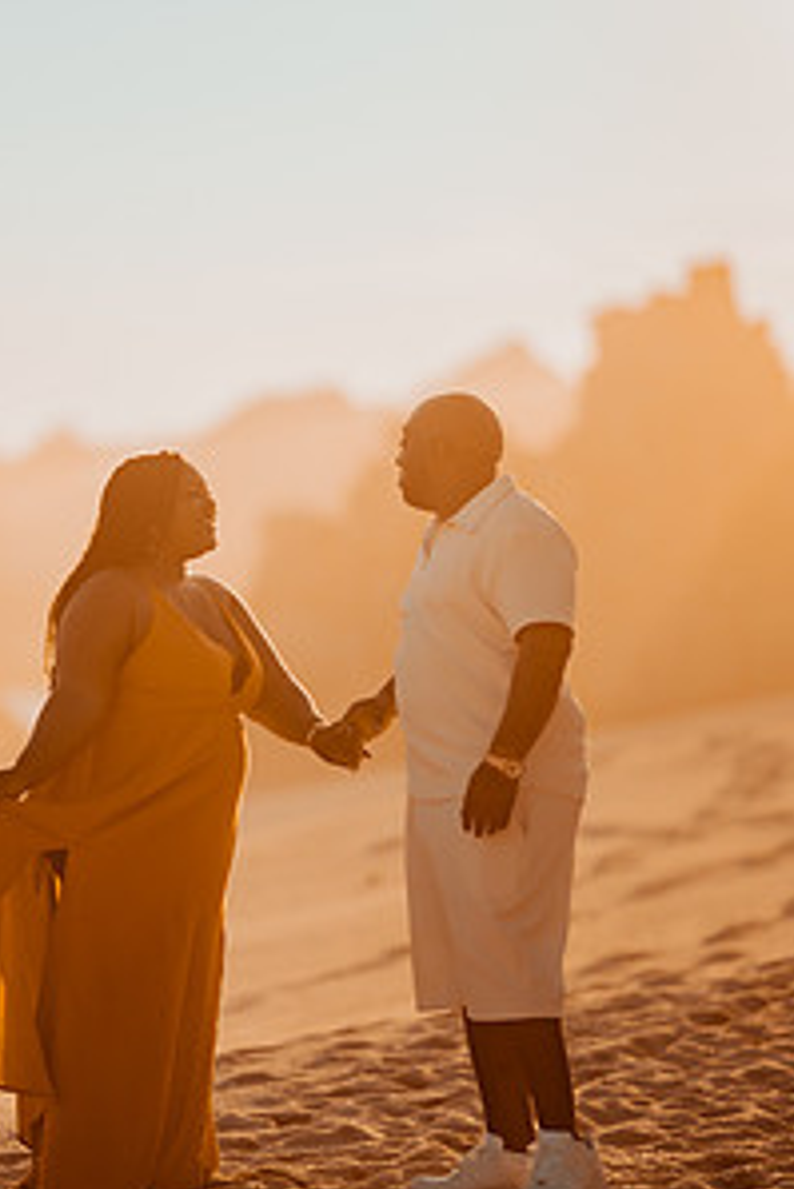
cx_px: 243
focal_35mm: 204
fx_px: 6741
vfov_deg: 10.1
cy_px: 479
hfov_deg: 6.7
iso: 100
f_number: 1.8
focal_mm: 135
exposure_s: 1/8000
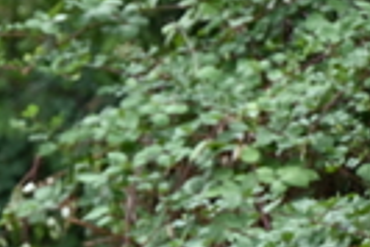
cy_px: 301
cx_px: -295
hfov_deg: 2.5
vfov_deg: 1.7
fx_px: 8529
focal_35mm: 829
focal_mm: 200
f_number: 6.3
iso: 450
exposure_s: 1/250
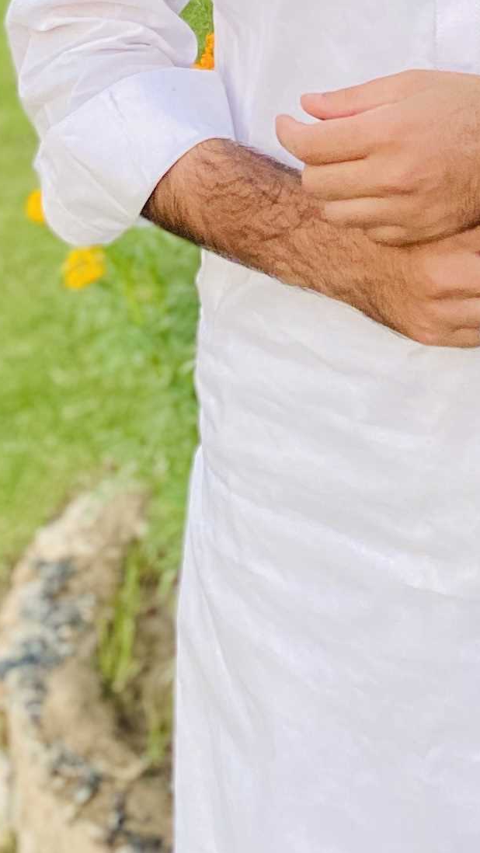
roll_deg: -0.4
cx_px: 432
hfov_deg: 11.6
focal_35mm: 104
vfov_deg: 19.0
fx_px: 2352
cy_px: -263
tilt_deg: -6.8
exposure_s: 1/60
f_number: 1.8
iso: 200
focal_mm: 4.25
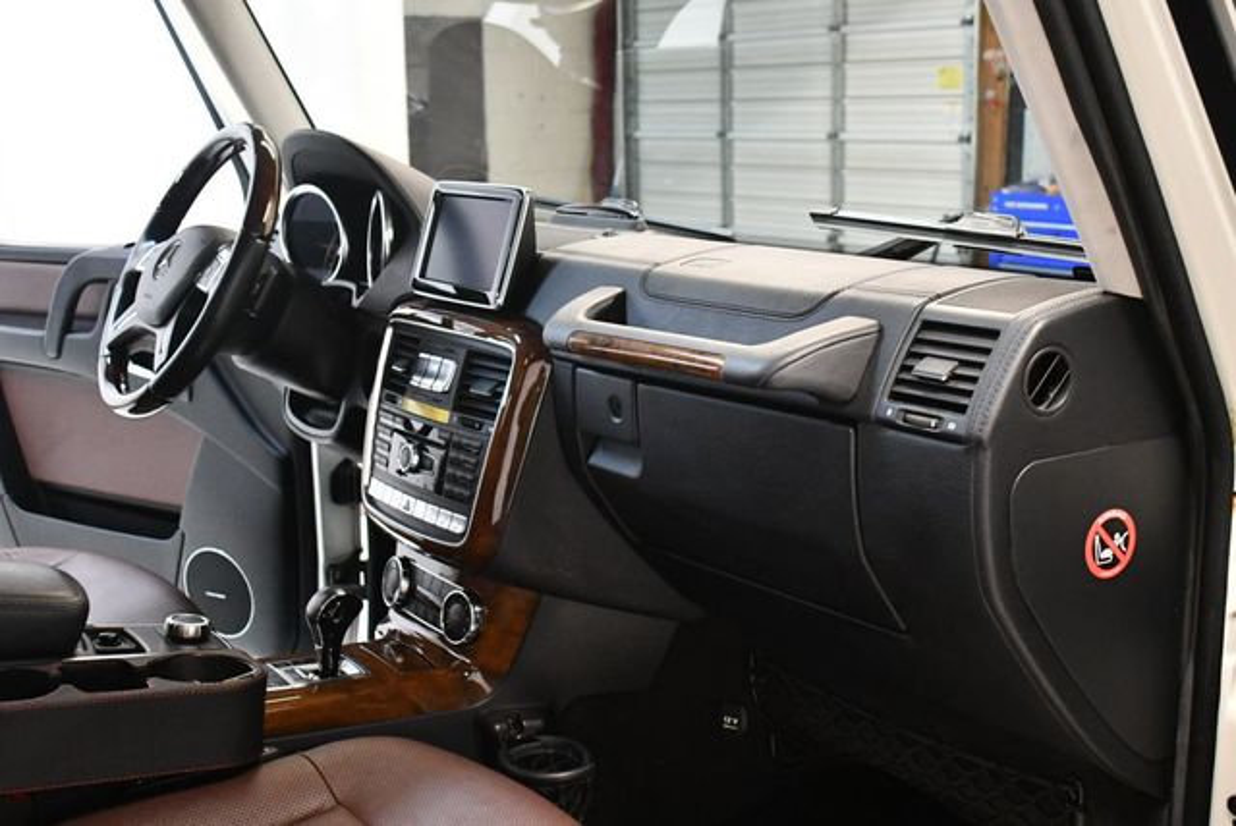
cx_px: 618
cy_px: 413
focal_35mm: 44
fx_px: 1512
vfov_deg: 30.6
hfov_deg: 44.5
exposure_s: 1/60
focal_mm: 22
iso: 4000
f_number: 3.8
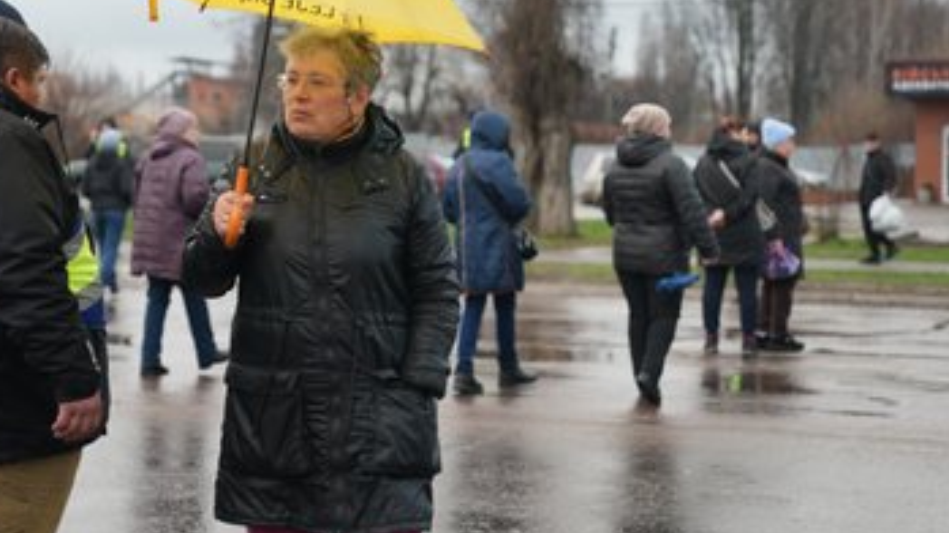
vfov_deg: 14.4
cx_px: 460
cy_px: 216
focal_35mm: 84
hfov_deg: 25.3
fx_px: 2113
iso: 320
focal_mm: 70
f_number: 2.8
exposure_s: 1/125
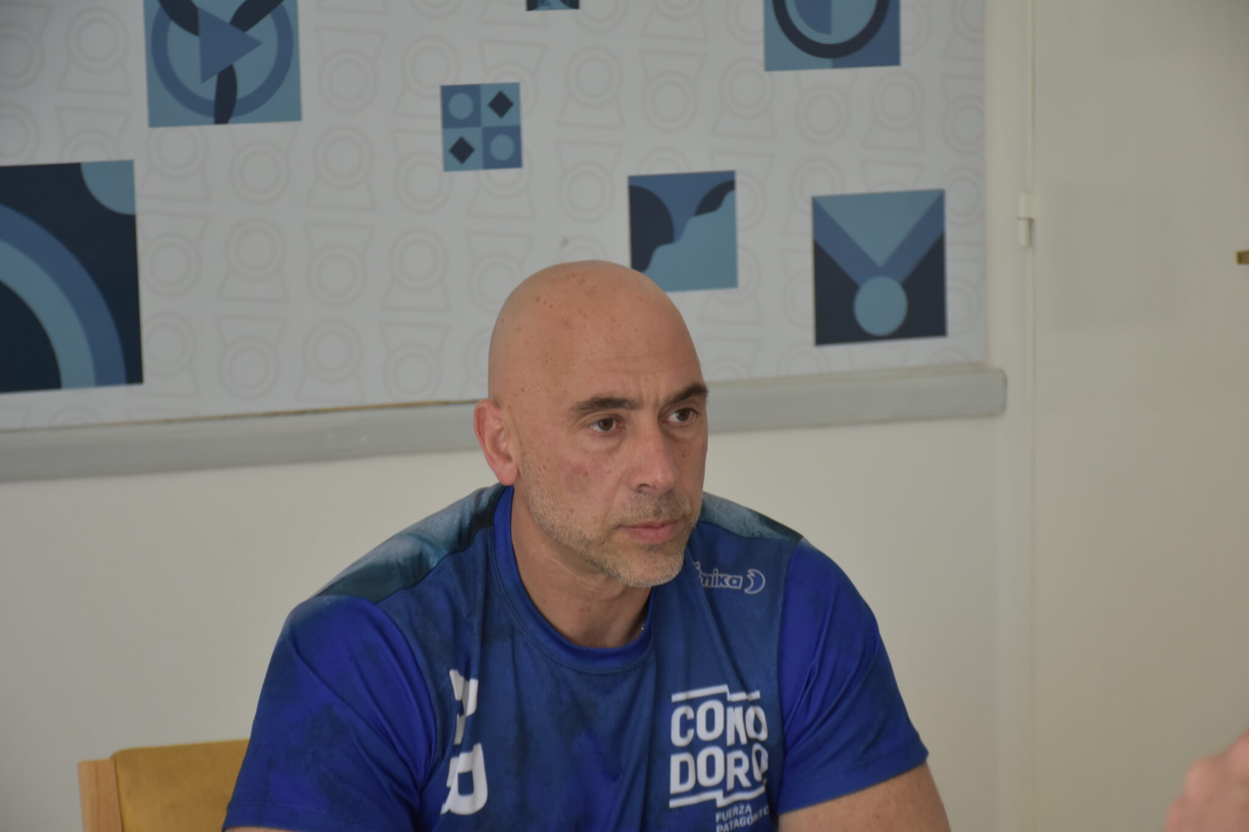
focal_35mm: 120
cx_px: 624
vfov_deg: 11.4
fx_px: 4163
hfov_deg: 17.1
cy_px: 416
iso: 800
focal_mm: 80
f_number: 7.1
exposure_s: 1/200
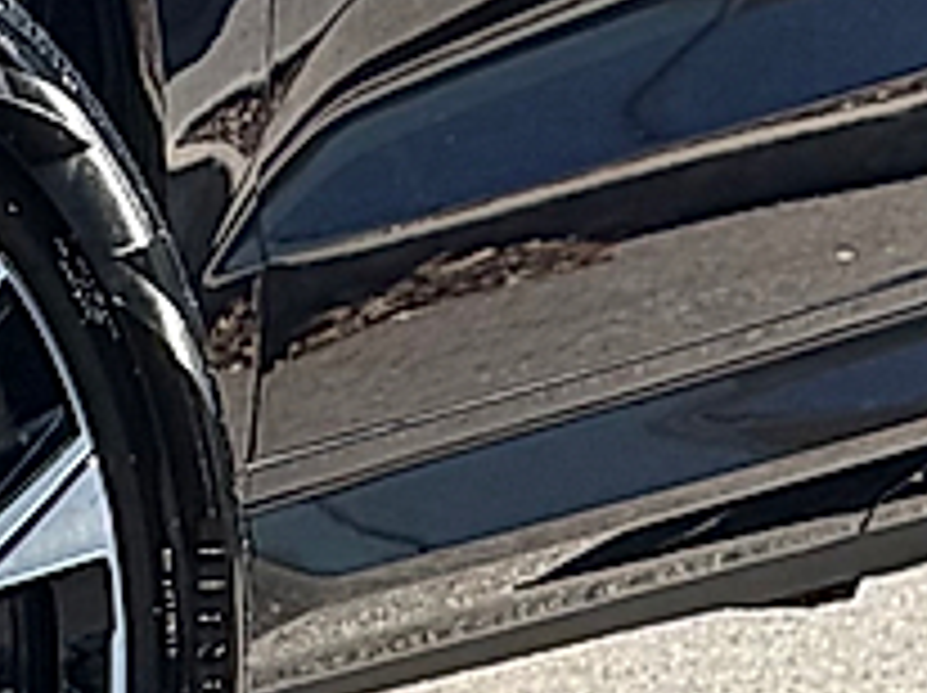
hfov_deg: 2.5
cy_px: -405
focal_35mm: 778
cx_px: -1224
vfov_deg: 1.9
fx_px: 20810
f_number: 2.8
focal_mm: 16.89
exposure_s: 1/333
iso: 50
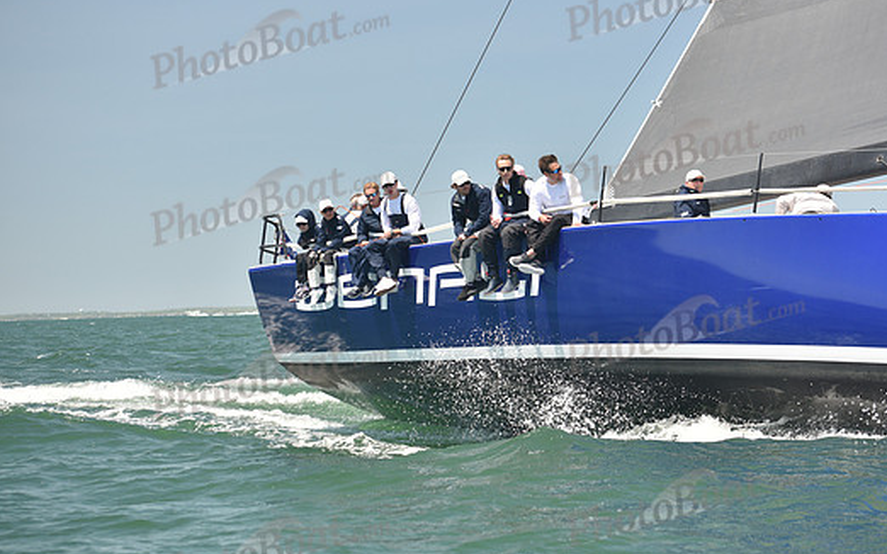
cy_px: 266
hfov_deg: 20.4
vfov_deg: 12.8
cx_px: 479
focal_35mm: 102
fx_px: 2465
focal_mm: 90
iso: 250
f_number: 3.5
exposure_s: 1/800
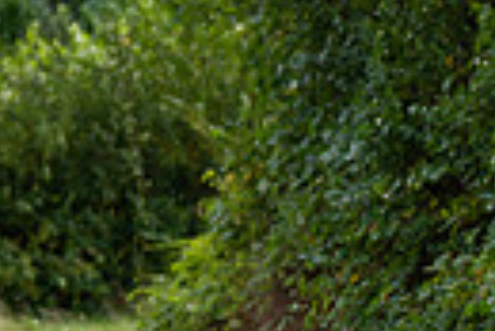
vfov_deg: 5.2
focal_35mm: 267
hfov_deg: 7.4
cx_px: -552
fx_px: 3675
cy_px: 97
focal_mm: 60
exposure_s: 1/500
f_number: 3.2
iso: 200
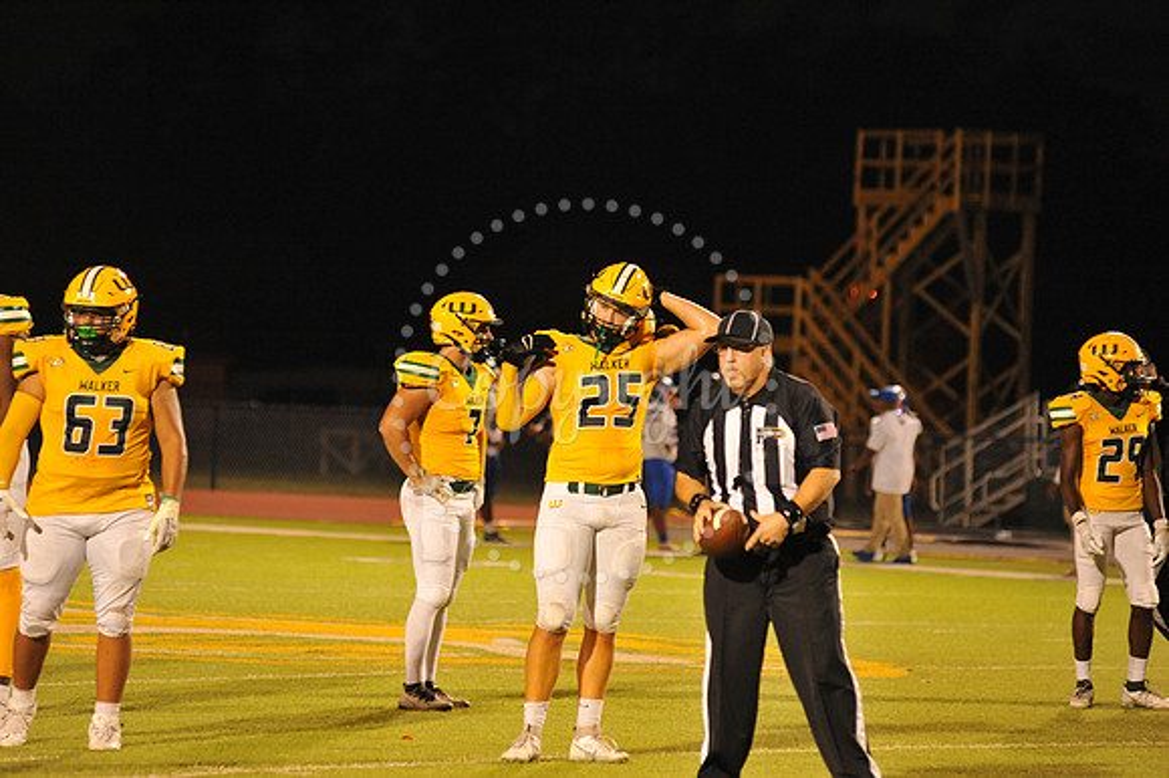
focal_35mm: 200
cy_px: 389
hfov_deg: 10.3
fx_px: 6490
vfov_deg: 6.9
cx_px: 584
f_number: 4.5
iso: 3200
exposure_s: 1/160
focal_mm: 200
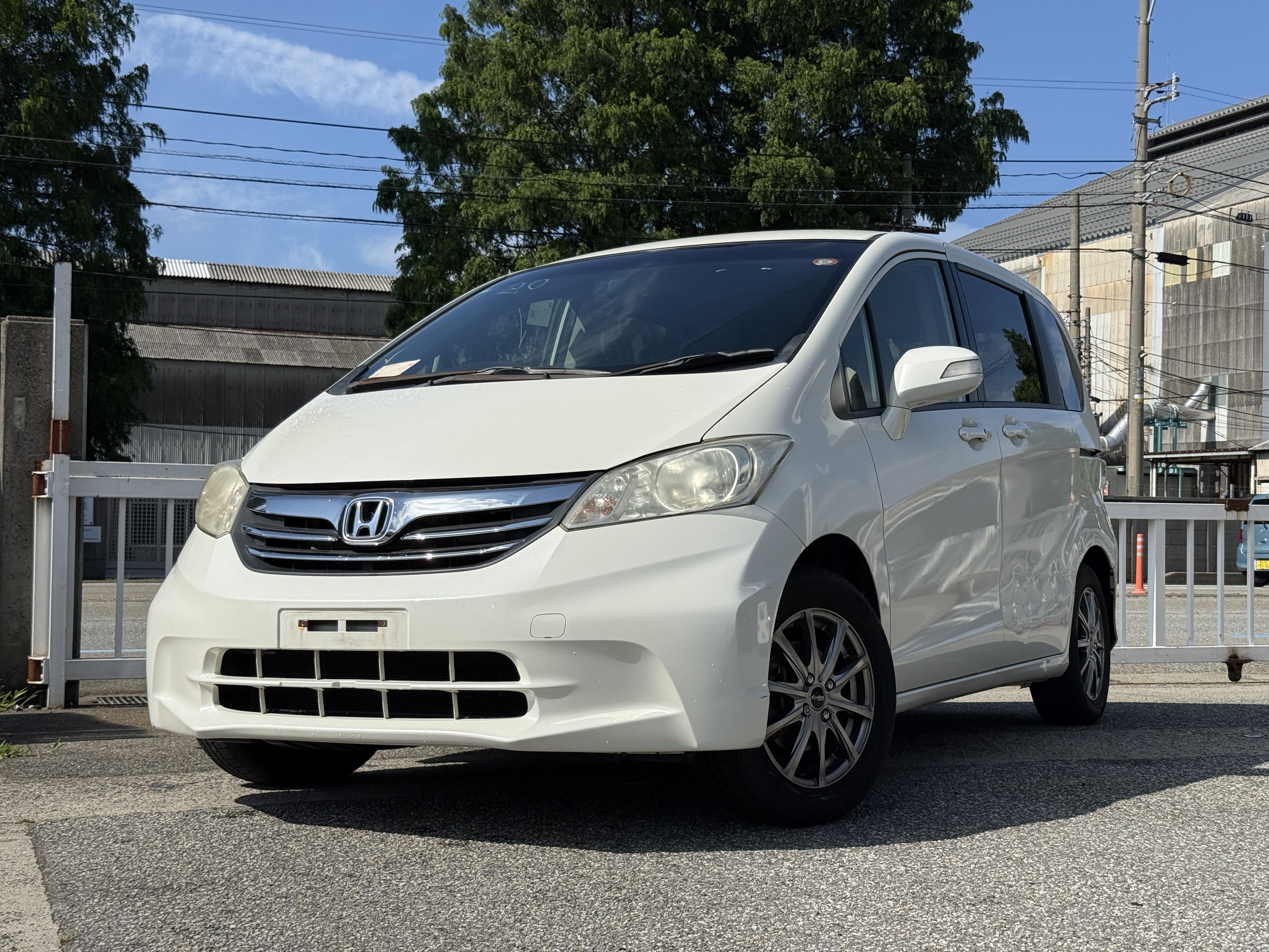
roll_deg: -0.3
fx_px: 1760
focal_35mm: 48
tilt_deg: +1.8
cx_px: 634
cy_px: 476
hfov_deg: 39.7
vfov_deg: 30.3
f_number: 1.78
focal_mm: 6.76
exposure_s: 1/9901
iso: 80
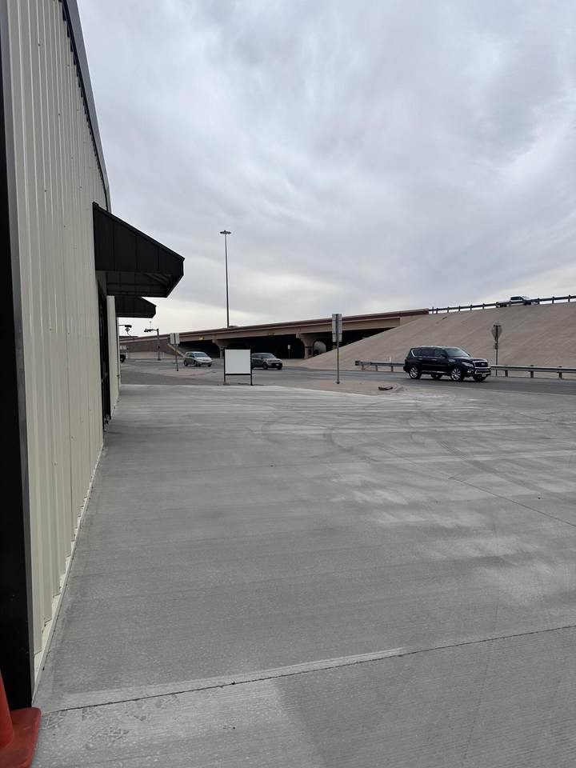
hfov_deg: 56.8
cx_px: 288
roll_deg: -0.6
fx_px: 532
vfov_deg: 71.6
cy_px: 384
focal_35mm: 24
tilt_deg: -3.6
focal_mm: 6.86
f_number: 1.78
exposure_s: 1/5000
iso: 80
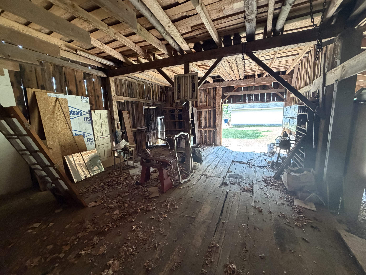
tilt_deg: -9.3
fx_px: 148
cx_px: 183
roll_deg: +1.1
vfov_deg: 85.7
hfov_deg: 102.1
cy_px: 138
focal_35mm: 14
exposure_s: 1/60
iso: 500
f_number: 2.2
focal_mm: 2.22
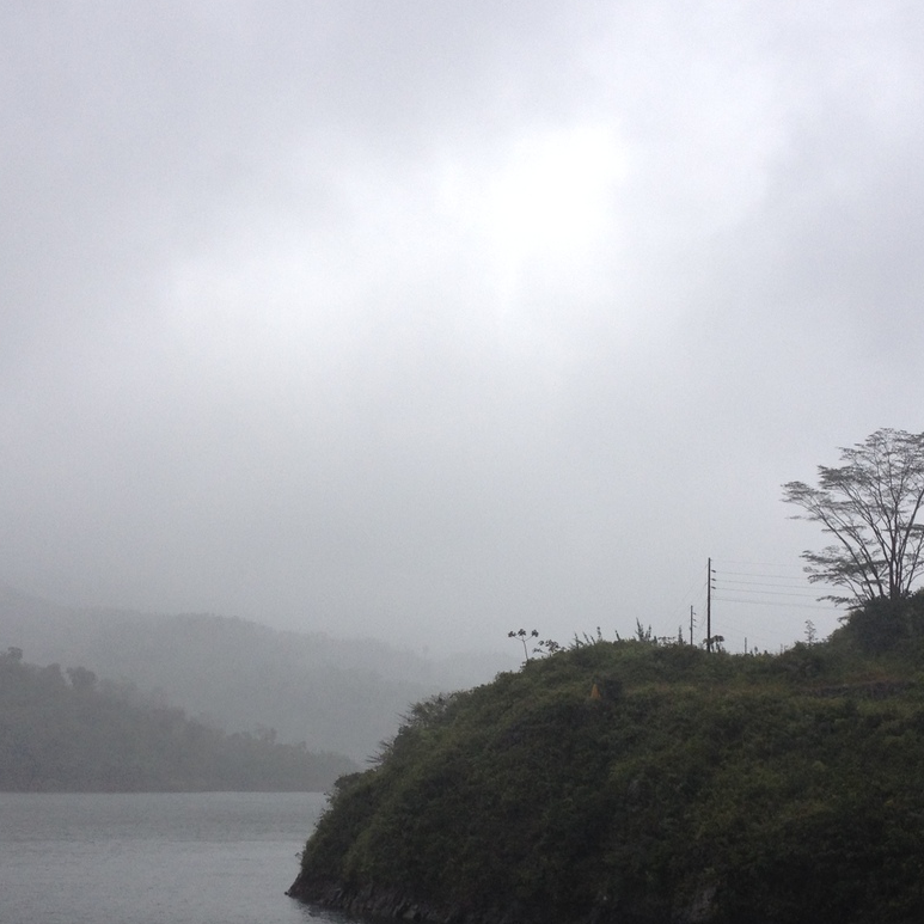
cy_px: 624
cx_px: 494
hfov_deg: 26.9
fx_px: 1933
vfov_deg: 26.7
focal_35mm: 64
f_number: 2.4
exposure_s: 1/2045
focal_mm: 4.28
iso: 50
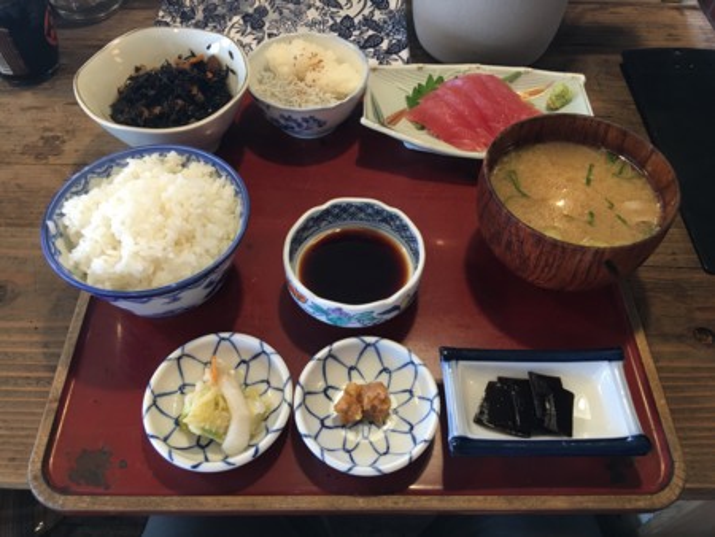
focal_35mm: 29
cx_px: 358
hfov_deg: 61.6
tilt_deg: -52.6
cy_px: 268
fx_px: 599
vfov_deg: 48.3
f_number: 2.2
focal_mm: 4.15
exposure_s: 1/15
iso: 32
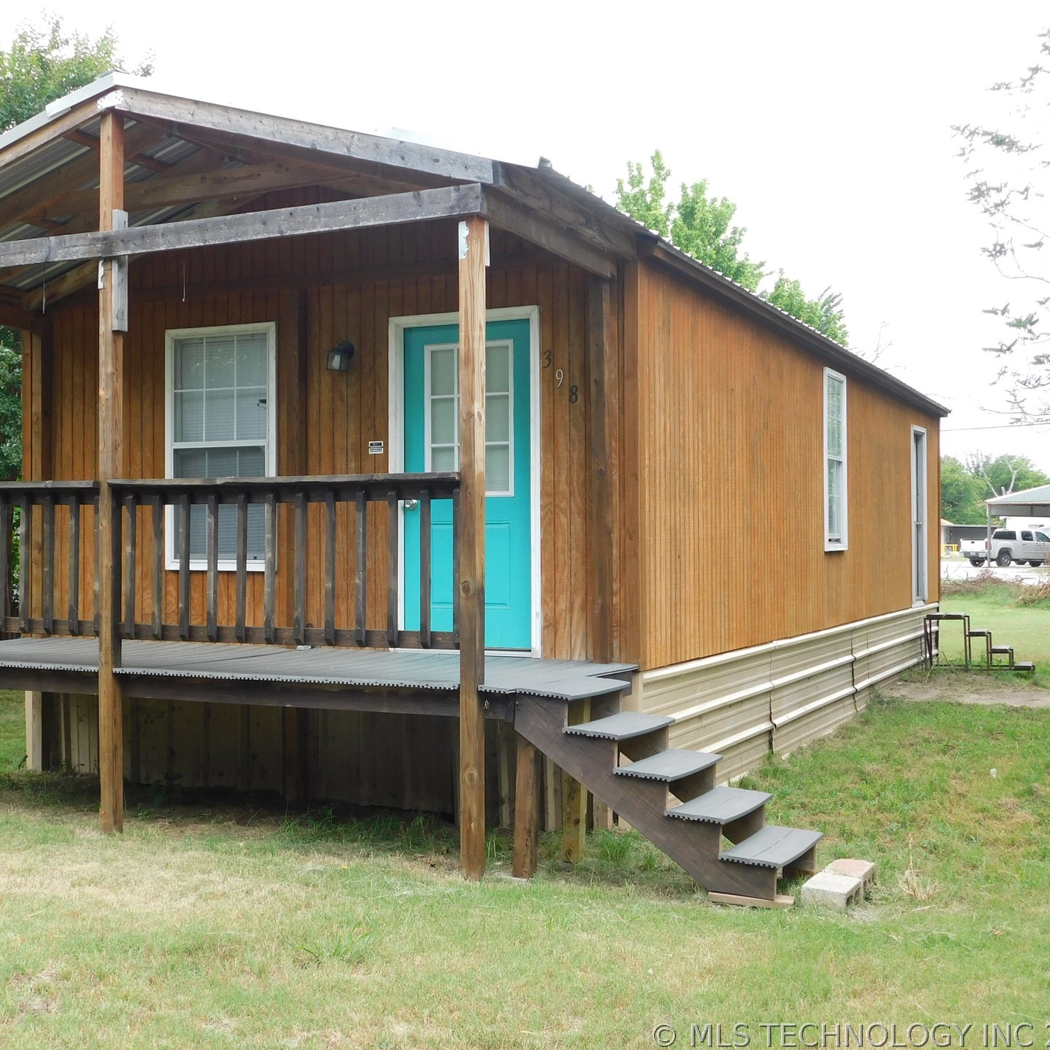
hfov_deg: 39.0
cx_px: 418
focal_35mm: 43
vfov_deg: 39.2
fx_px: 1476
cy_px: 528
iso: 125
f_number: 3.5
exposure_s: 1/160
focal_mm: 6.3
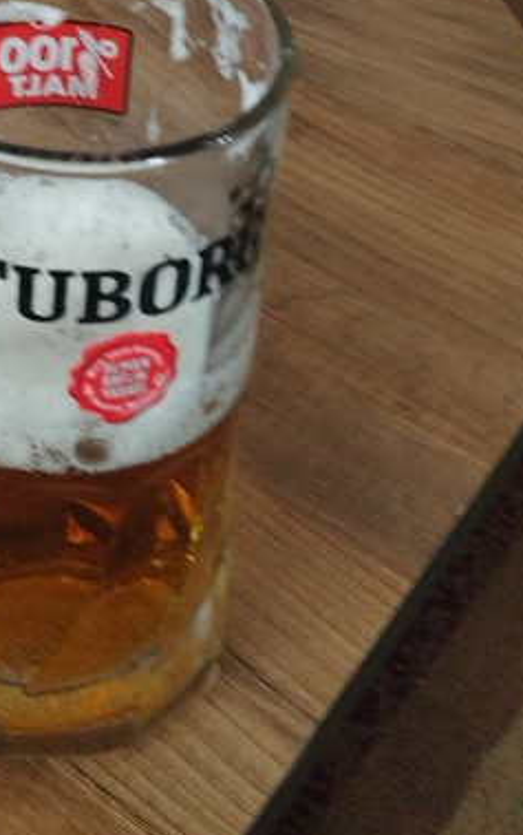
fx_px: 1524
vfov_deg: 28.1
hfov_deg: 18.2
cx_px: -148
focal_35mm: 67
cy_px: -60
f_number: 1.8
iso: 833
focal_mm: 6.24
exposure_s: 1/50
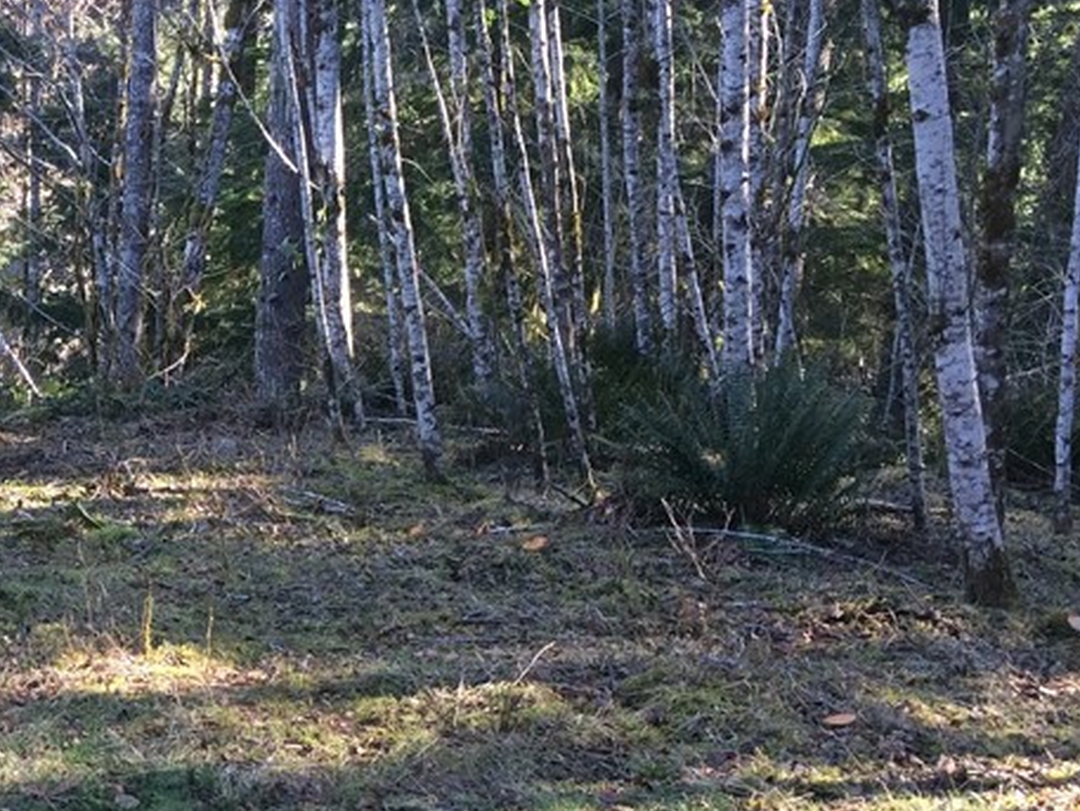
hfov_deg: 27.7
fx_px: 2028
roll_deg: +2.0
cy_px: 669
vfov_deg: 22.2
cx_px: -57
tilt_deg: -19.4
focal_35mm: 65
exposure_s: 1/120
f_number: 2.2
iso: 64
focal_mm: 4.15
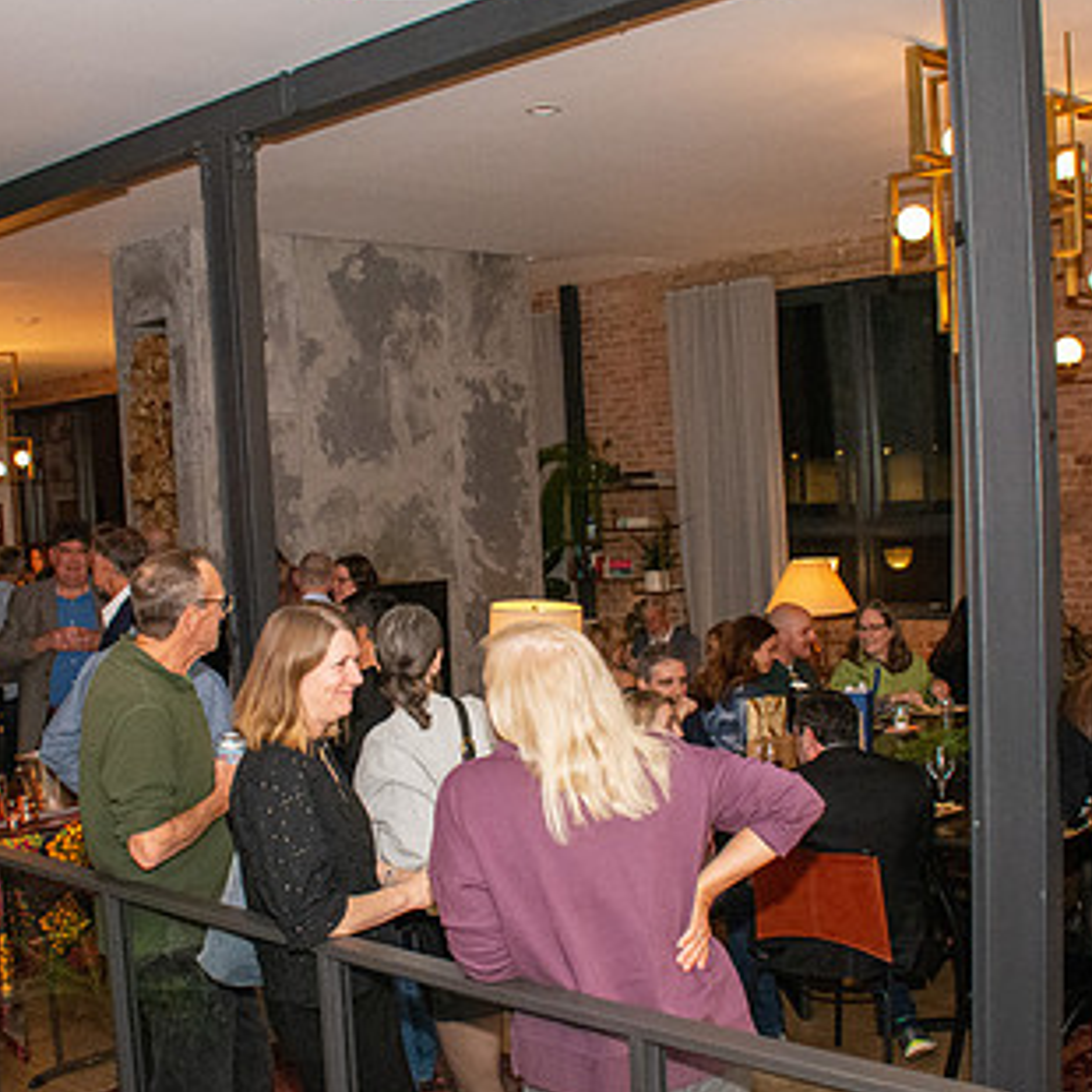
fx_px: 1535
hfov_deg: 39.0
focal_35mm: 43
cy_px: 657
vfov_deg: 39.0
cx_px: 444
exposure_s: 1/160
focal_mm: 18
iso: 5000
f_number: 8
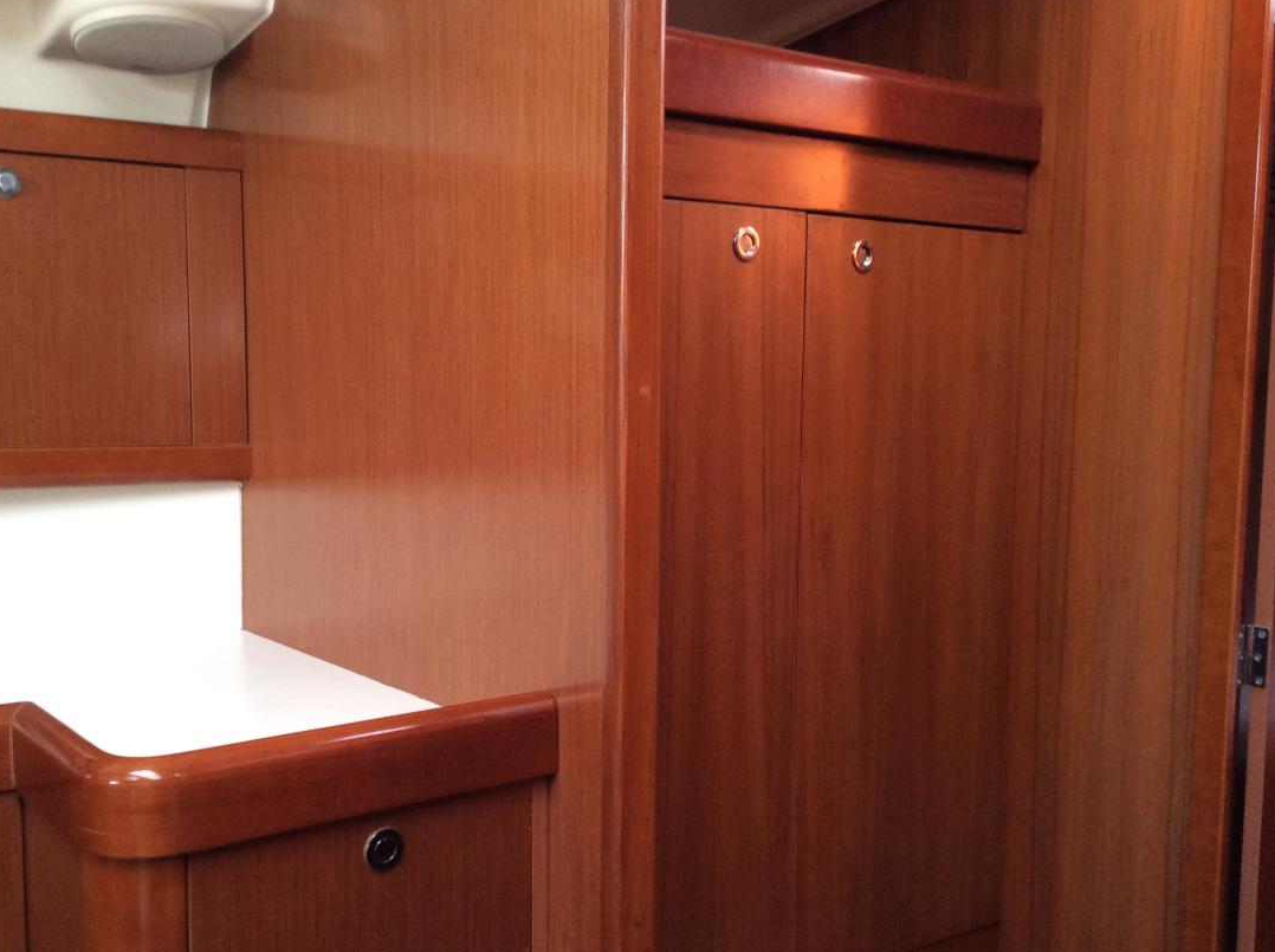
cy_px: 501
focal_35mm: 38
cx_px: 571
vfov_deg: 37.6
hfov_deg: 49.0
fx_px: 1397
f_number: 2.4
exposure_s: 1/25
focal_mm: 3.3
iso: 125
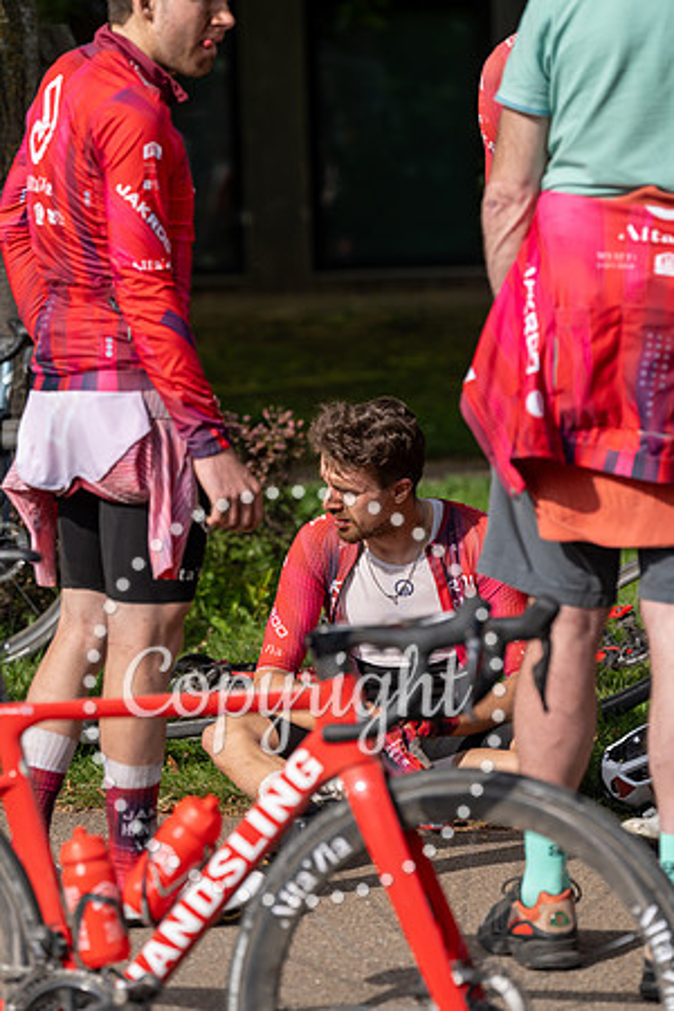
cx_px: 337
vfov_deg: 14.3
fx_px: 4044
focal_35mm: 144
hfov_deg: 9.5
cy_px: 506
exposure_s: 1/1000
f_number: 4
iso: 125
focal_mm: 144
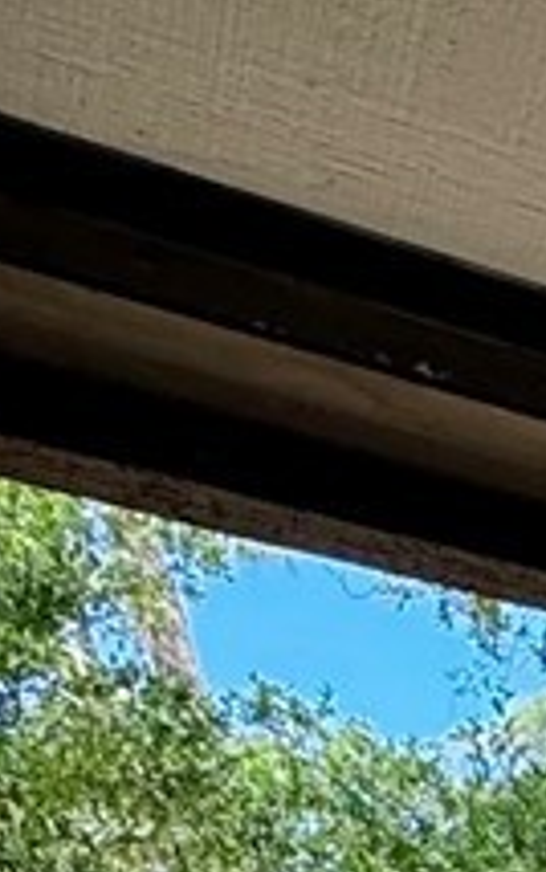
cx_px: 1499
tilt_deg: -2.5
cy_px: 1773
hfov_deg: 9.7
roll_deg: -3.2
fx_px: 2639
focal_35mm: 111
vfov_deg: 15.0
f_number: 2.2
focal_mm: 2.22
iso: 40
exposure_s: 1/301
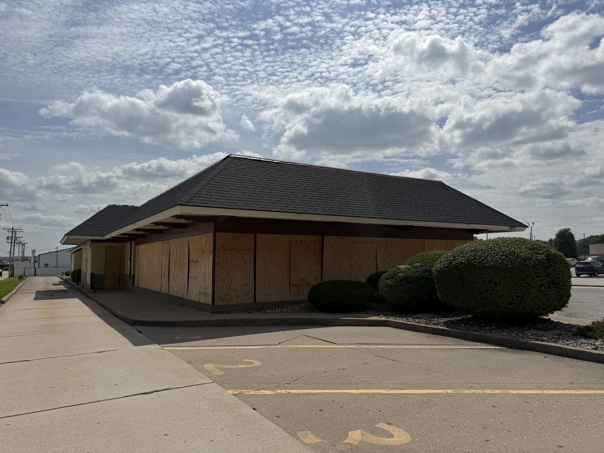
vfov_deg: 56.8
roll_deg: +0.0
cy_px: 226
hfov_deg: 71.6
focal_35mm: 24
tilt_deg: +4.4
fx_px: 419
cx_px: 302
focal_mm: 6.76
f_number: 1.78
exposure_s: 1/17544
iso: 80
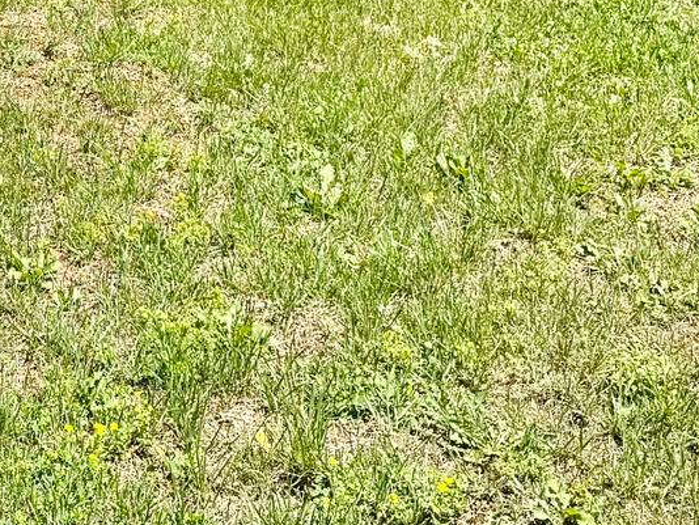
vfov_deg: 14.2
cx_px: -192
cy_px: -425
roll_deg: -0.1
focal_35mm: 92
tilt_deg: -3.5
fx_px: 1859
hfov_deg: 19.7
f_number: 1.78
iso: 80
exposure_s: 1/1980
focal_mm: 6.76
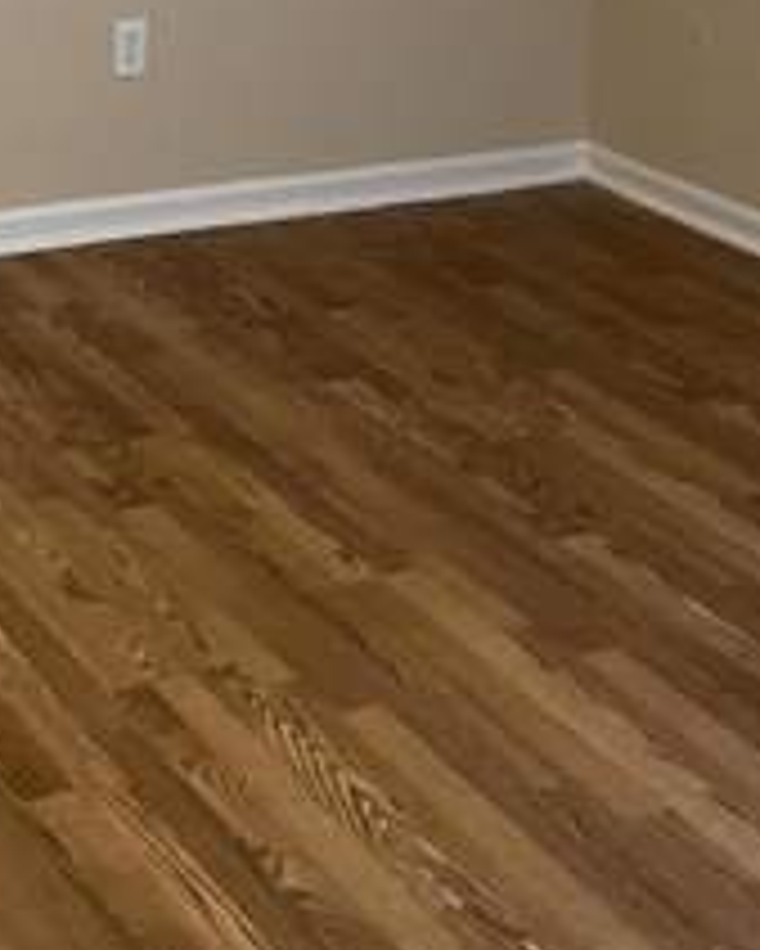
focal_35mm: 77
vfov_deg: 22.0
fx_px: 2163
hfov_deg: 19.7
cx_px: 144
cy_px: -315
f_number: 1.6
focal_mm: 4.2
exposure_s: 1/60
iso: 400
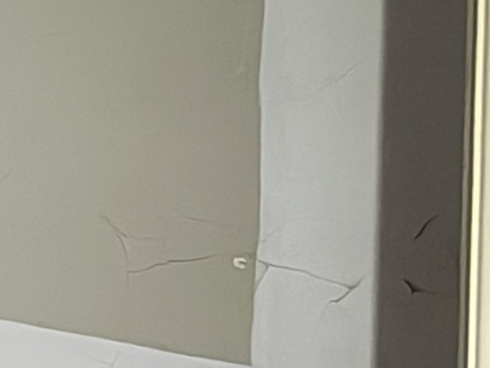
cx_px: -691
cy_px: 86
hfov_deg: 15.0
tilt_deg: -1.5
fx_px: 1062
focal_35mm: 75
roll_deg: +0.3
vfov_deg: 19.5
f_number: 2.2
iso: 500
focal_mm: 2.22
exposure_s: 1/40
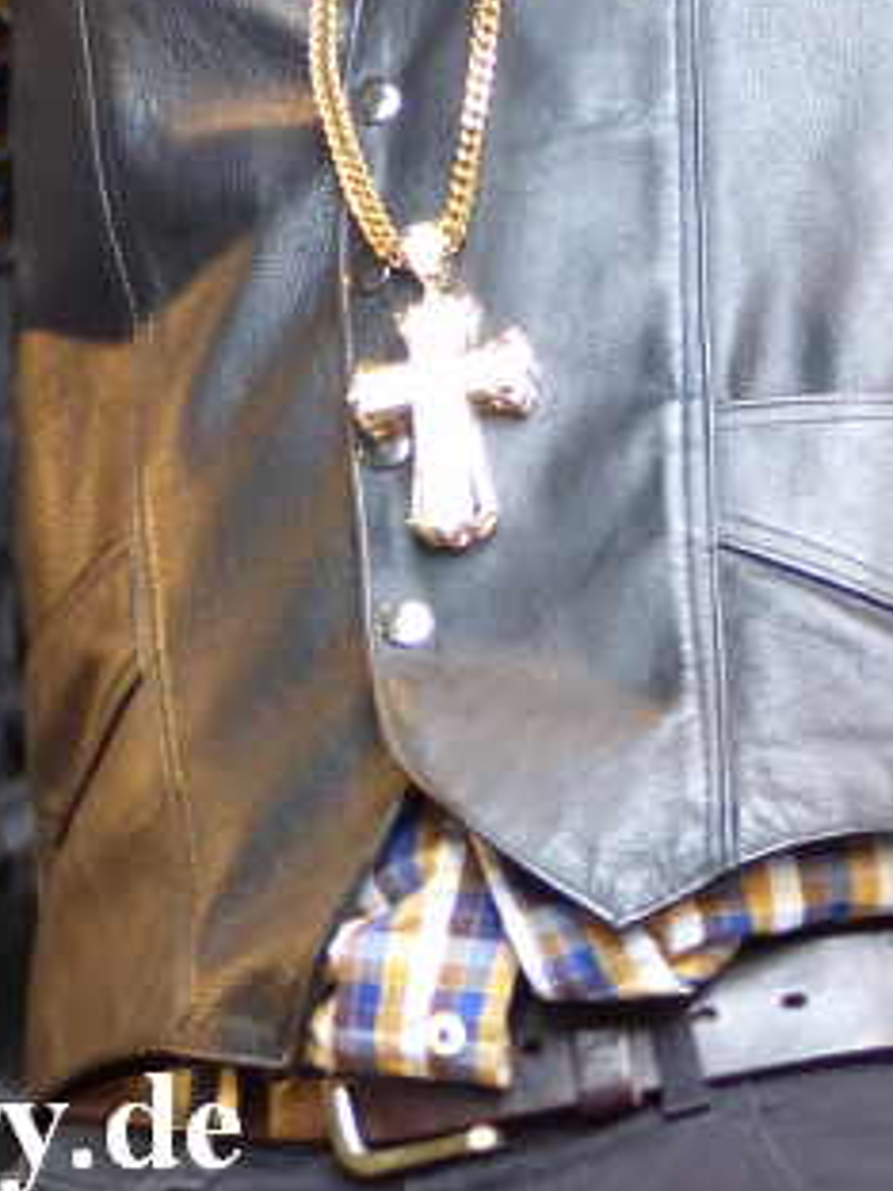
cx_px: 401
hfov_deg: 3.0
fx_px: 17301
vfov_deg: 3.9
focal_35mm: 503
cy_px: -710
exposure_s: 1/80
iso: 250
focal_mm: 28.3
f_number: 2.8
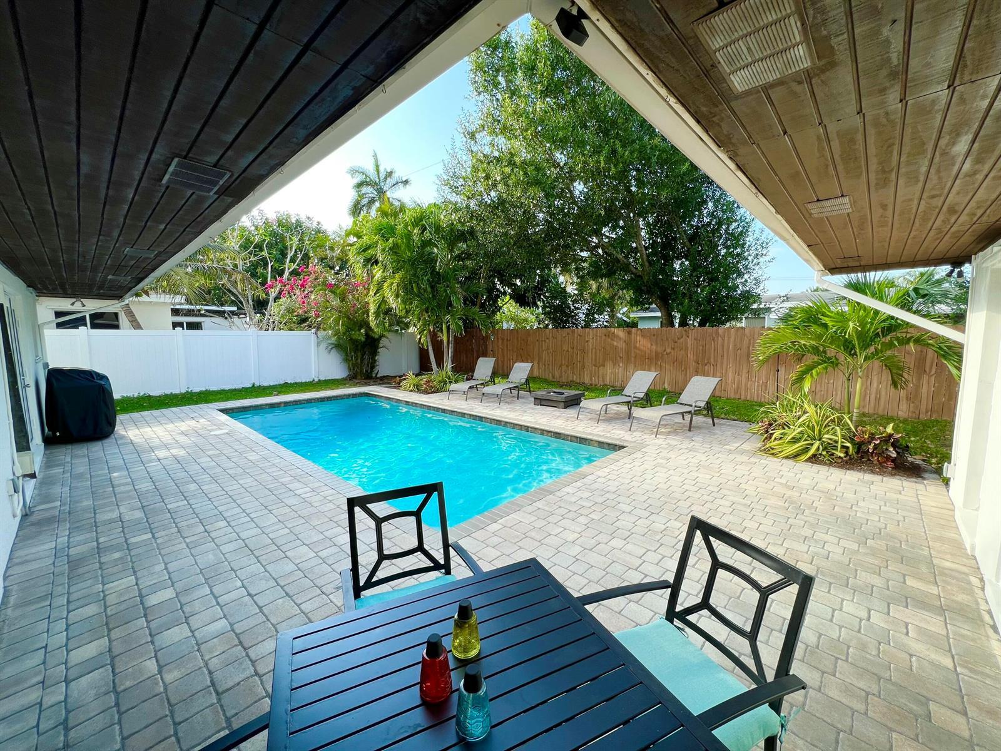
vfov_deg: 89.9
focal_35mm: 13
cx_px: 500
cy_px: 376
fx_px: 376
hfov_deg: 106.2
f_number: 1.8
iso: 32
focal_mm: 1.57
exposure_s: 1/249
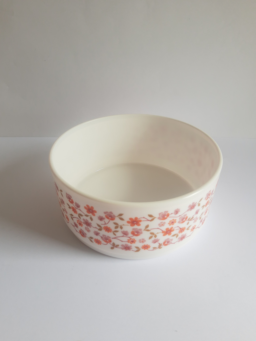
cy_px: 170
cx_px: 128
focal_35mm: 26
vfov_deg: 67.3
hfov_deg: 53.1
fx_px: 256
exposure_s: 1/182
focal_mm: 3.95
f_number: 1.8
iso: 40
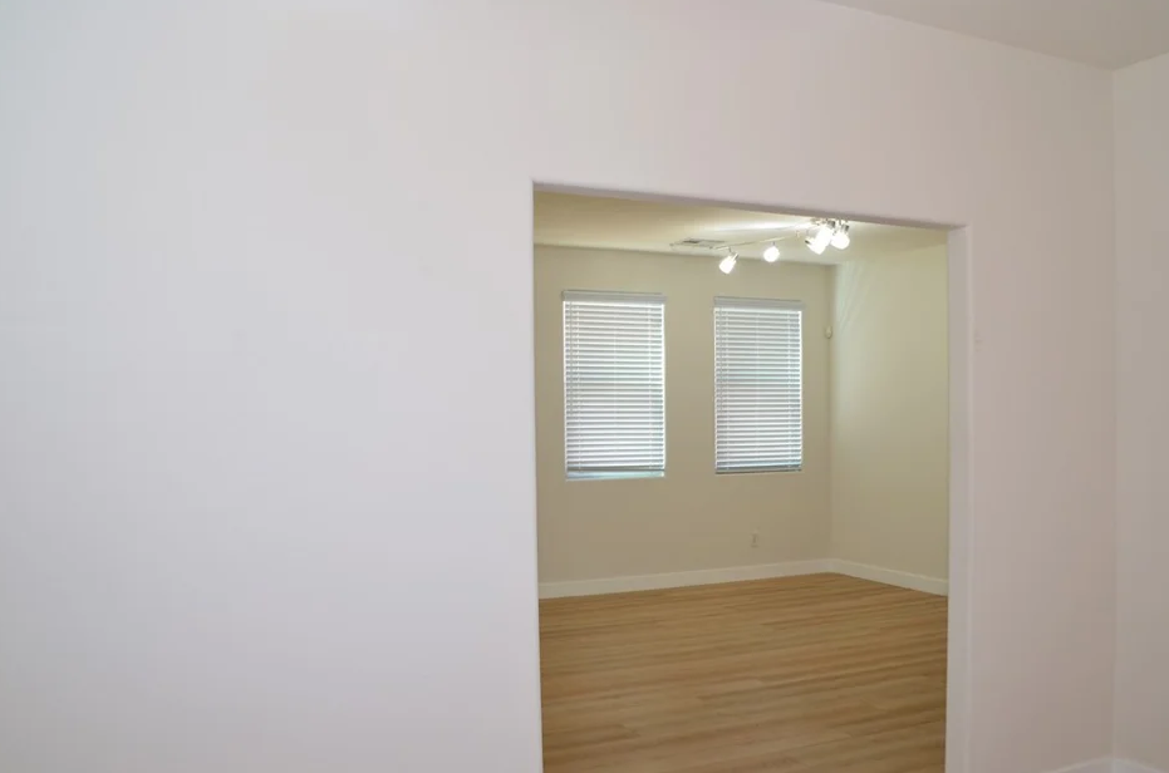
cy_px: 415
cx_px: 589
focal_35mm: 33
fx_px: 1069
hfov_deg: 57.3
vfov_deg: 39.8
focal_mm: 20
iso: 400
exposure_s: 1/30
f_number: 9
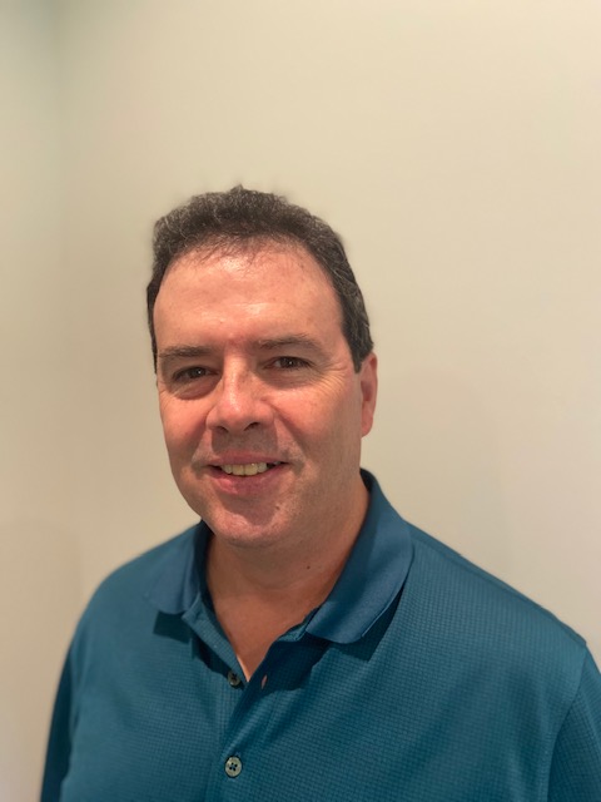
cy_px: 401
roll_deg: +1.2
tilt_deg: -7.1
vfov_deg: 67.3
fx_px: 602
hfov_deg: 53.1
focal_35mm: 26
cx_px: 300
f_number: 1.8
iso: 500
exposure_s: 1/60
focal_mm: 4.25
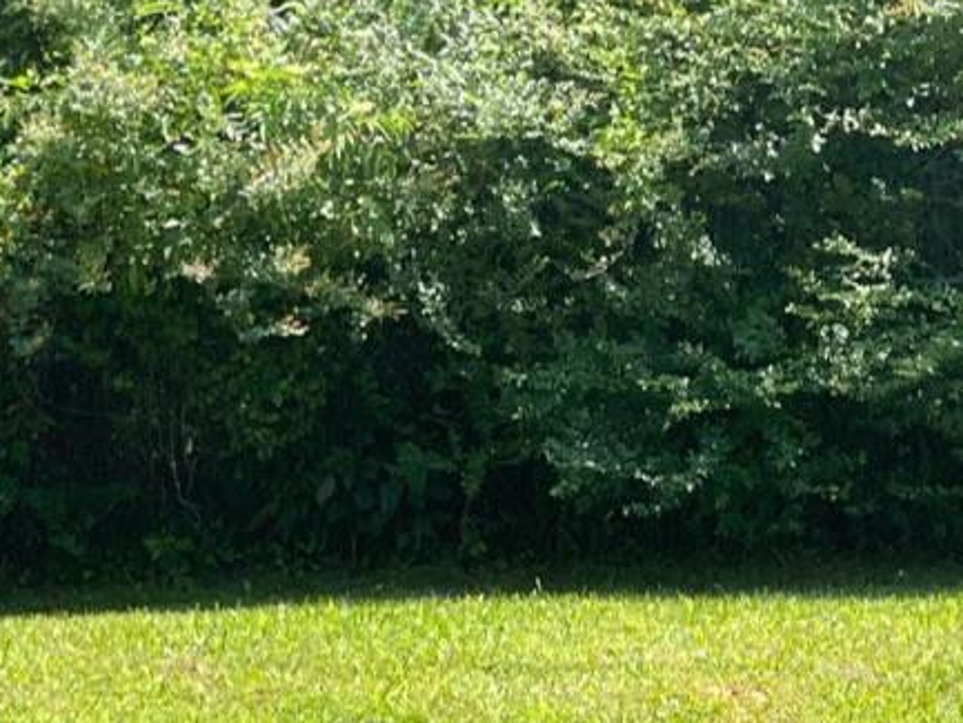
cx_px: 786
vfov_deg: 11.9
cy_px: -91
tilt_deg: -4.2
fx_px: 3423
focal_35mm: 123
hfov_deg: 15.9
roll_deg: -2.7
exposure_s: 1/881
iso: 32
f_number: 1.6
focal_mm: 5.1
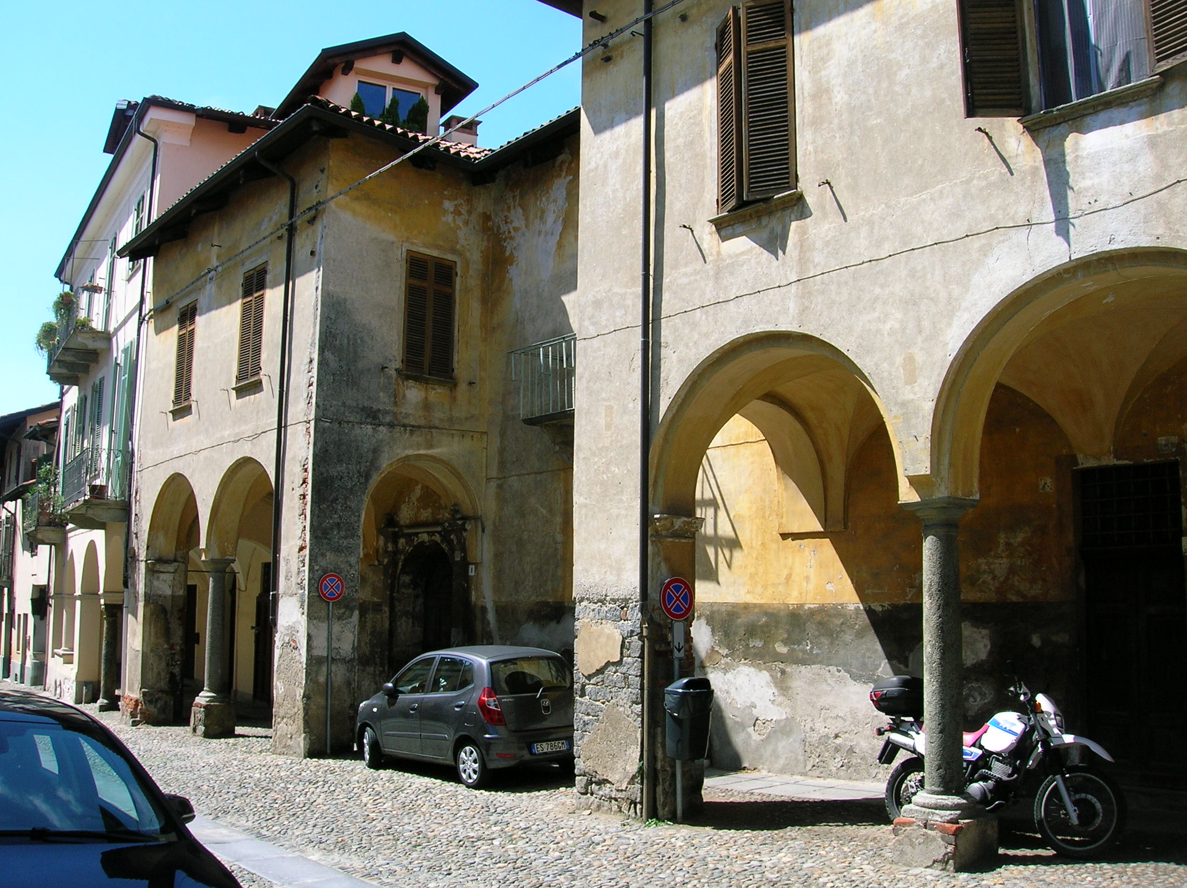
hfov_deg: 54.0
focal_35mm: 34
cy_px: 444
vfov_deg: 41.7
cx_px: 594
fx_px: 1165
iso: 50
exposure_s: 1/225
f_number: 4.9
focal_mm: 5.7
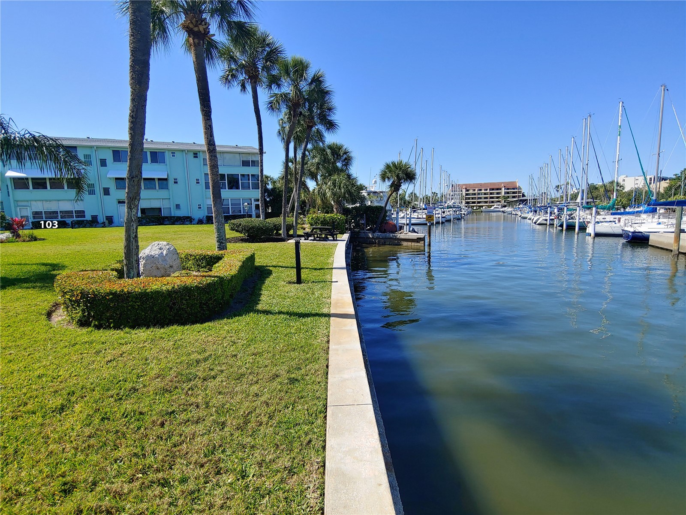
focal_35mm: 16
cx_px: 343
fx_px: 317
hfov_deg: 94.5
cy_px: 258
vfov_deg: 78.1
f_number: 1.9
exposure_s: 1/1020
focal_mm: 2.18
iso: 50
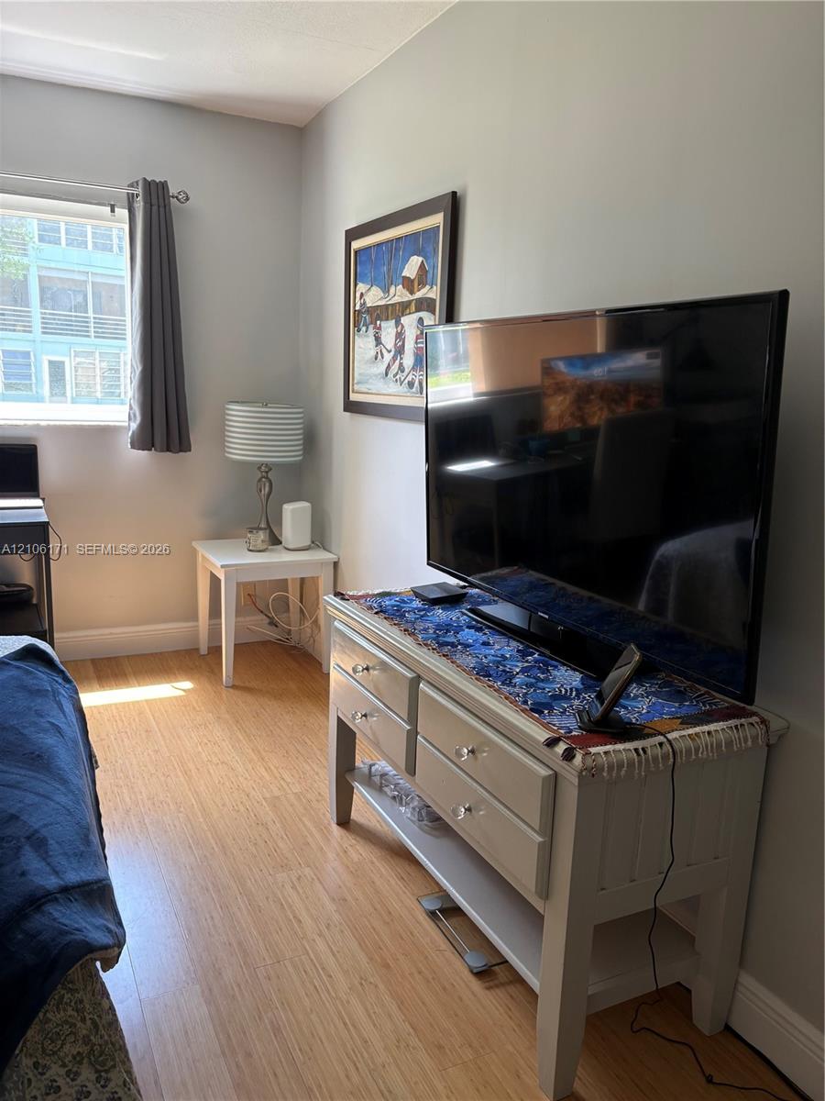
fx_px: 826
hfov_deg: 53.1
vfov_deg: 67.3
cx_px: 412
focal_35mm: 26
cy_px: 550
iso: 80
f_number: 1.6
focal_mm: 5.96
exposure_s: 1/60
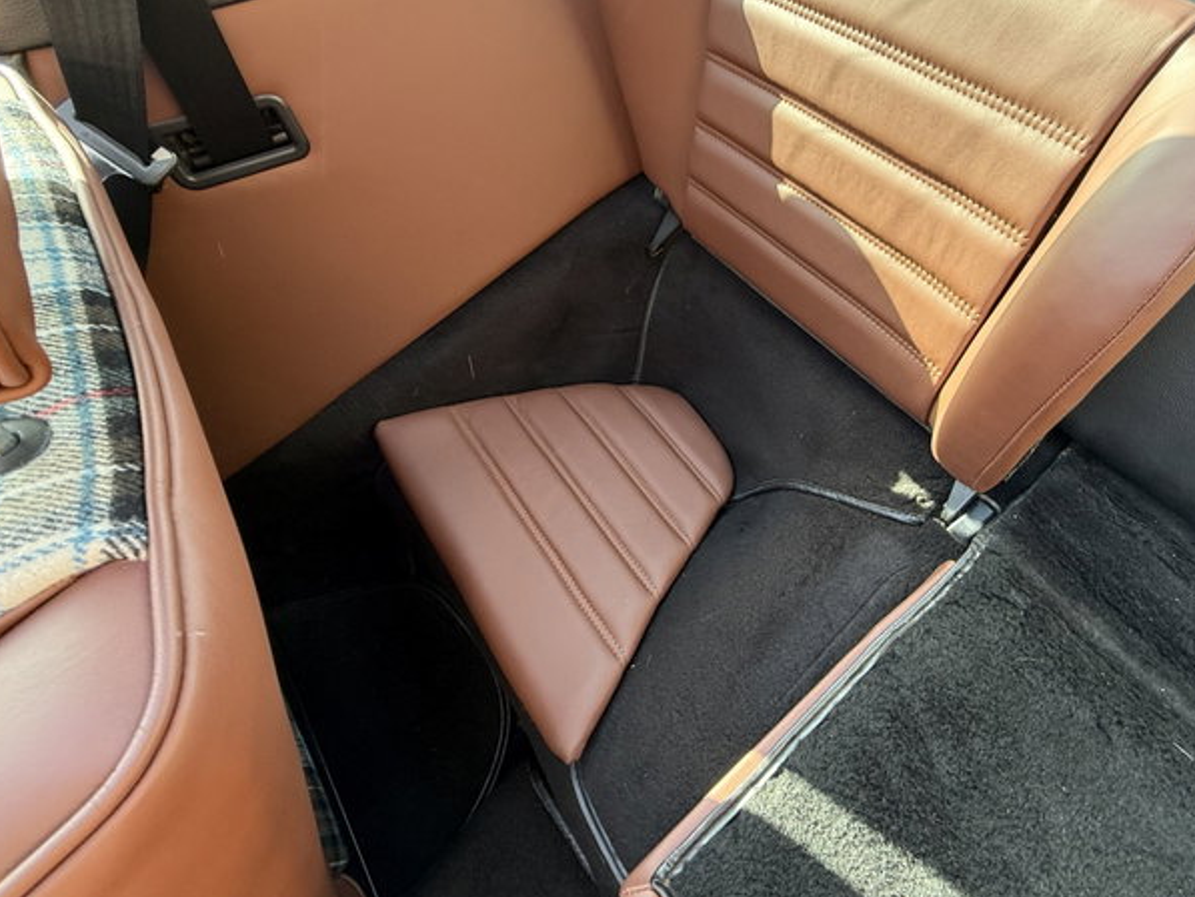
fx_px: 622
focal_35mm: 18
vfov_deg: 71.0
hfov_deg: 86.8
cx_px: 709
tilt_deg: -51.2
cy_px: 366
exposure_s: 1/99
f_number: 2.2
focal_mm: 2.22
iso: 125
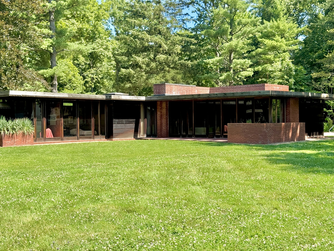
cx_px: 167
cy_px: 126
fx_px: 463
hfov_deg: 39.7
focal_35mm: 48
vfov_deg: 30.3
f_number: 1.78
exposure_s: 1/1287
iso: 64
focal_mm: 6.76
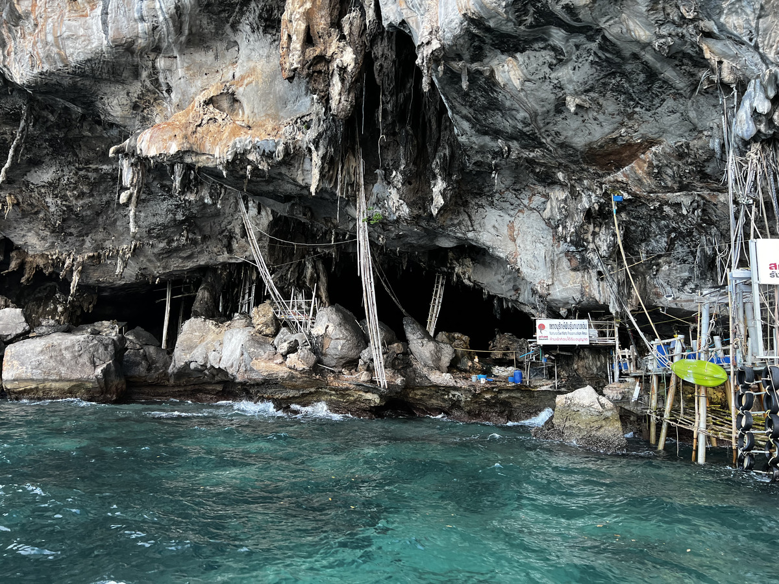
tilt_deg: +2.7
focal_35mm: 26
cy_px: 292
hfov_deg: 67.3
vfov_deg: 53.1
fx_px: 585
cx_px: 390
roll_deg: -0.5
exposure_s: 1/121
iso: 80
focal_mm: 5.7
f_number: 1.5
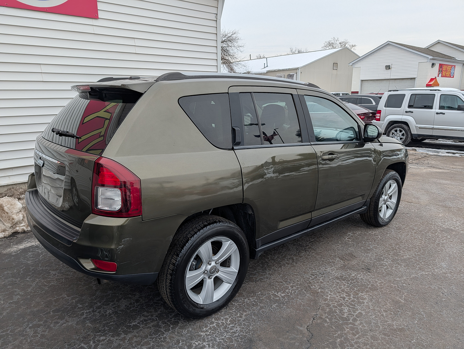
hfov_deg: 71.5
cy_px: 174
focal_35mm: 24
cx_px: 232
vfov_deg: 56.9
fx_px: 322
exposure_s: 1/548
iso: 21
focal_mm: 6.9
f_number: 1.68
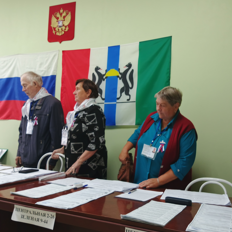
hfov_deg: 45.8
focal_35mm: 36
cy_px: 120
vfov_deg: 46.0
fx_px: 273
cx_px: 137
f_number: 1.6
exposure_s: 1/50
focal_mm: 4.11
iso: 265
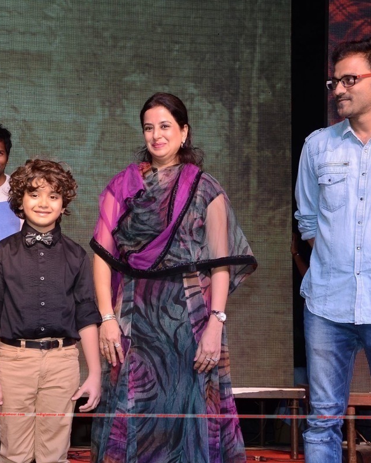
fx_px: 1025
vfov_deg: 25.5
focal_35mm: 75
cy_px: 232
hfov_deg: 20.5
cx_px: 130
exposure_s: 1/125
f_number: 6.3
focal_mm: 35
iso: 640
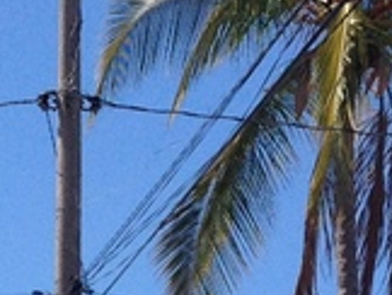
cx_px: -77
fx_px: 2937
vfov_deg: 5.6
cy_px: 561
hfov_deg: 7.6
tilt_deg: +6.6
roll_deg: -0.1
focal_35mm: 259
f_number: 2.4
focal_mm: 4.28
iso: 50
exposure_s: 1/2045
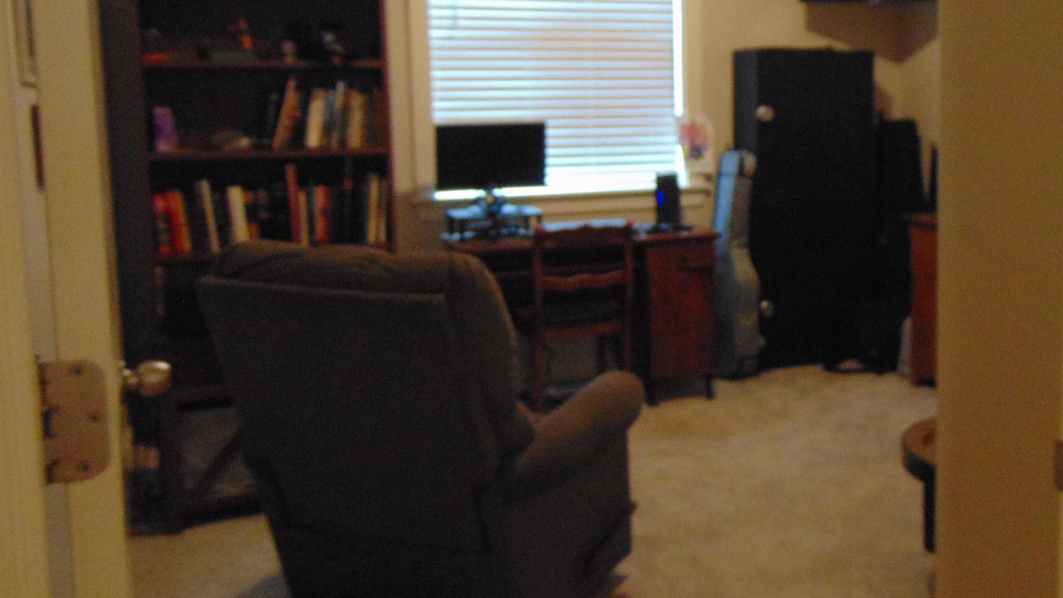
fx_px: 1099
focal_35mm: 39
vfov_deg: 30.3
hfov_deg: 50.3
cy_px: 226
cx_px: 741
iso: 400
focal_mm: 4.5
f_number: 3
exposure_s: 1/13
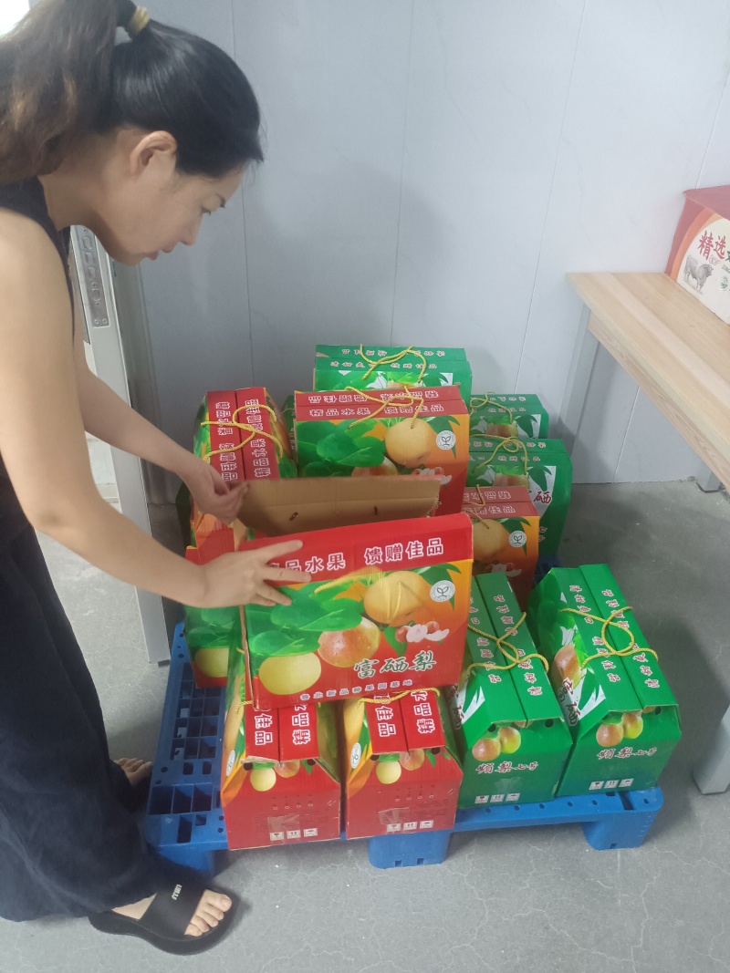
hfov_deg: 53.1
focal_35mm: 26
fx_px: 731
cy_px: 486
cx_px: 365
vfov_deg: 67.3
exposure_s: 1/20
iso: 1510
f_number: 1.8
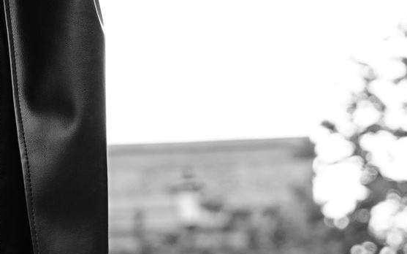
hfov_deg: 8.5
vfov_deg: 5.3
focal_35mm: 243
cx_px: -157
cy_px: -169
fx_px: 2698
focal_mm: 34.6
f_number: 3.2
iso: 320
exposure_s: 1/125
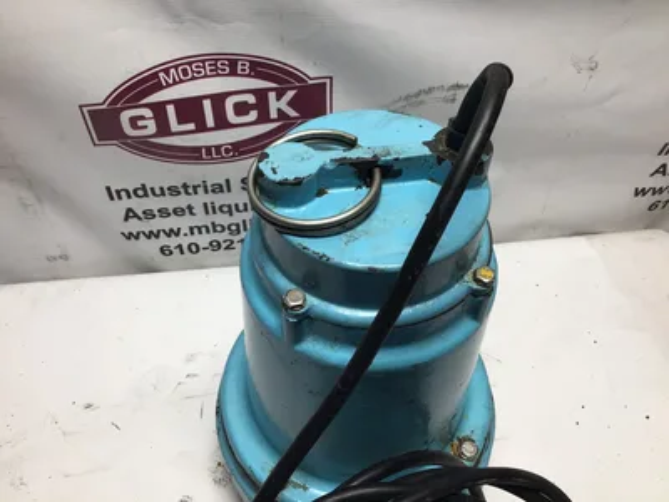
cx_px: 334
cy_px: 251
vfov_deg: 45.4
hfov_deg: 58.4
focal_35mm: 31
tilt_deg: -50.7
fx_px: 599
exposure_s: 1/120
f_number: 2.4
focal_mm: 3.3
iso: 25
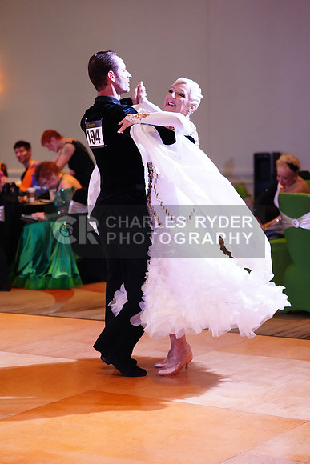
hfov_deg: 16.3
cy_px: 232
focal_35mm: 84
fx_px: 1084
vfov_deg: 24.2
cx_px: 155
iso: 5000
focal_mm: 84
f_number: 2.8
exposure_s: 1/400
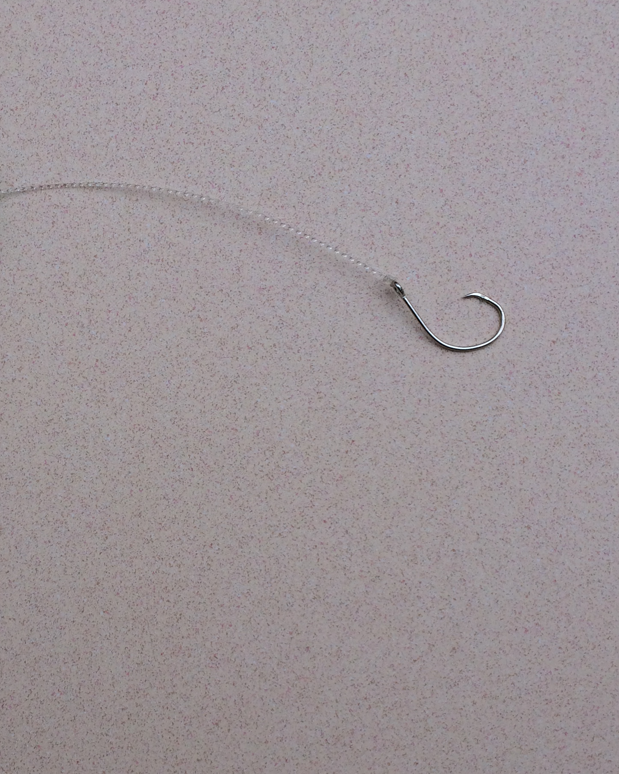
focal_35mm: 51
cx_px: 141
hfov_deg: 29.1
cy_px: 480
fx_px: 1168
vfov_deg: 36.5
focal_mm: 4.15
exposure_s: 1/2160
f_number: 2.2
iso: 32
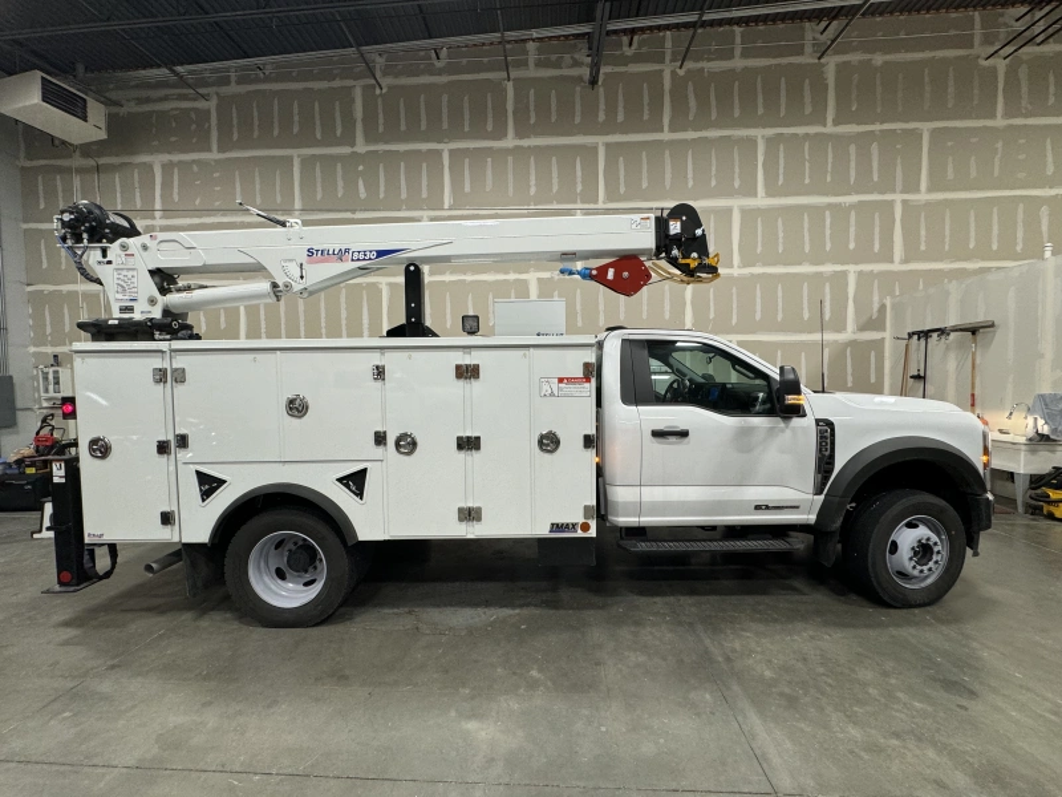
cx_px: 531
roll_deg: +1.0
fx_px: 430
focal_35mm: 14
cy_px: 398
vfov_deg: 85.7
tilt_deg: -3.0
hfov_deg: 102.1
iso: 160
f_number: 2.2
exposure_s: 1/120
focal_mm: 2.22
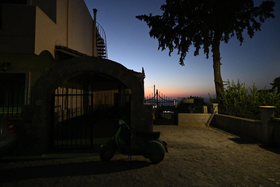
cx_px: 140
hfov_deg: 93.3
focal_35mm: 17
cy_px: 94
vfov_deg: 70.4
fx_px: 132
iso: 12800
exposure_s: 1/60
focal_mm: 17
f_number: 4
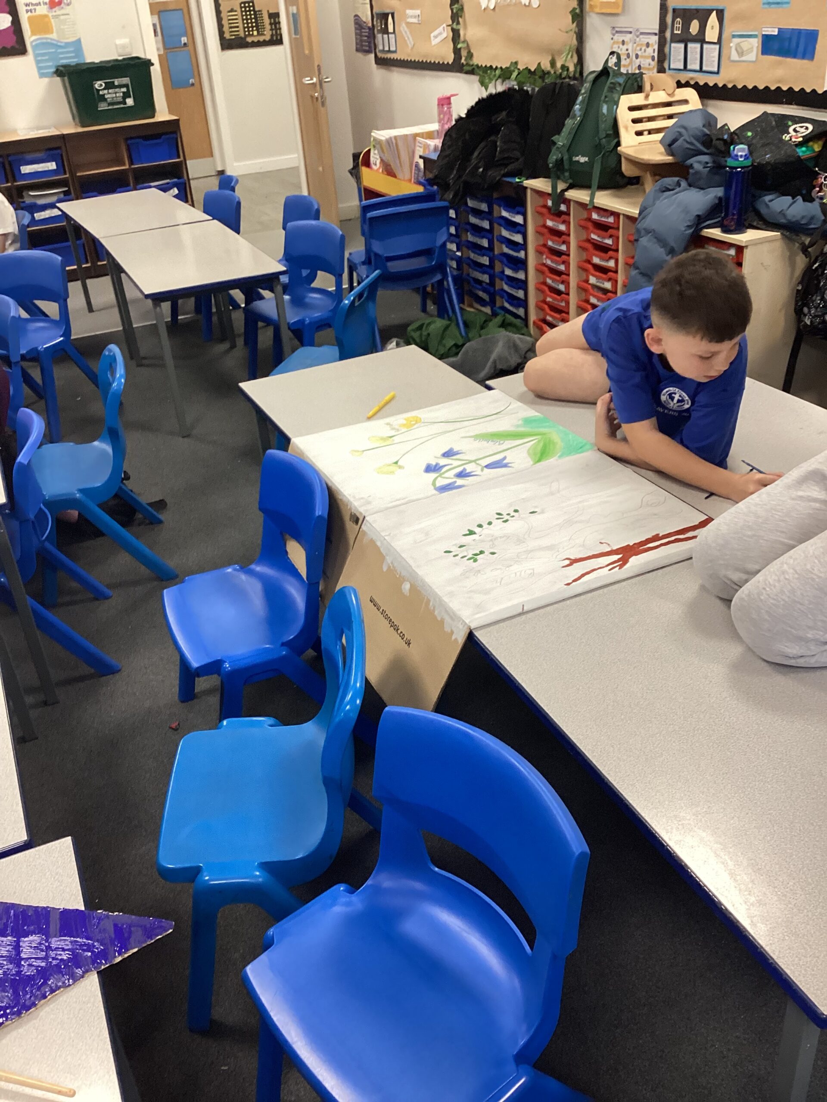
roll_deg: +4.9
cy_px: 551
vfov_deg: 58.4
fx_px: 987
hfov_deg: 45.4
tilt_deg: -31.0
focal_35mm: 31
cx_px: 414
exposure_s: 1/60
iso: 160
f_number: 2.4
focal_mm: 3.3
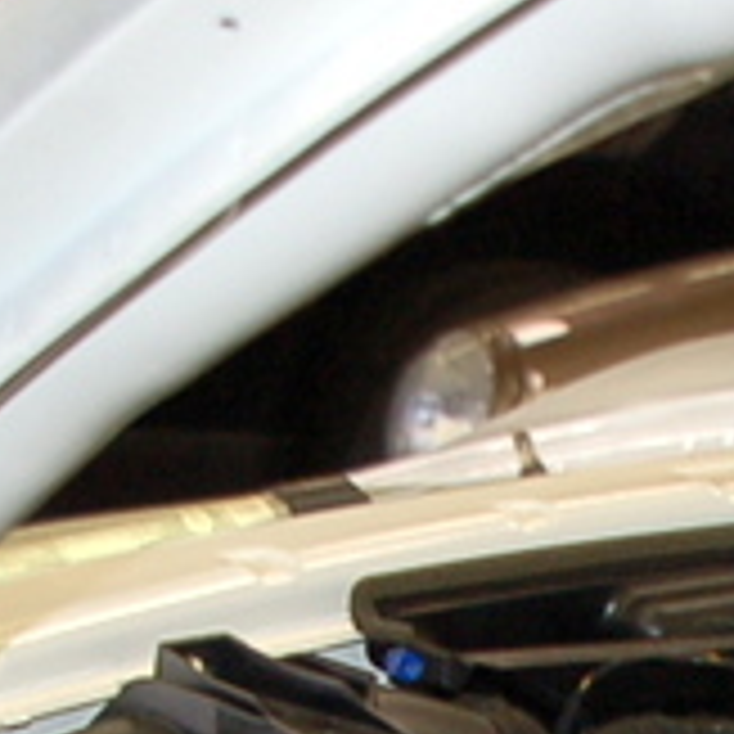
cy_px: 1353
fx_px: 4406
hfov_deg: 9.4
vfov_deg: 9.1
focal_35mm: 184
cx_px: 811
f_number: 3.5
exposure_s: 1/60
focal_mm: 23
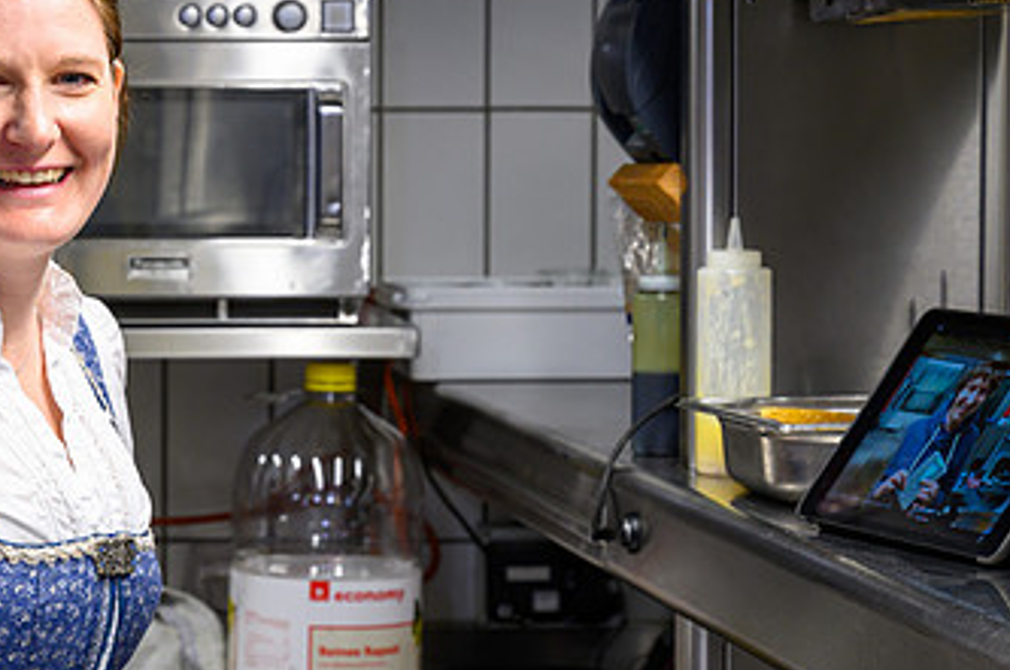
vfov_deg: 11.2
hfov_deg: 16.6
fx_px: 3418
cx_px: 158
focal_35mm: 122
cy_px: 394
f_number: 7.1
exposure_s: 1/60
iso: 800
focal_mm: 70
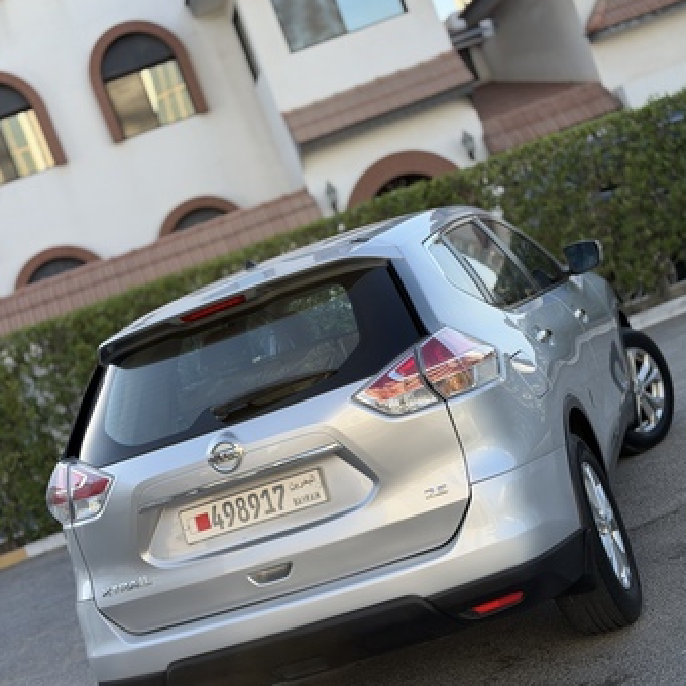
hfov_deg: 30.0
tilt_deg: -4.7
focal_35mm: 57
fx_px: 1278
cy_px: 346
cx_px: 344
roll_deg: +21.0
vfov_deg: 30.0
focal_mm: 6.76
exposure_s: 1/1377
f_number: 1.78
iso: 64
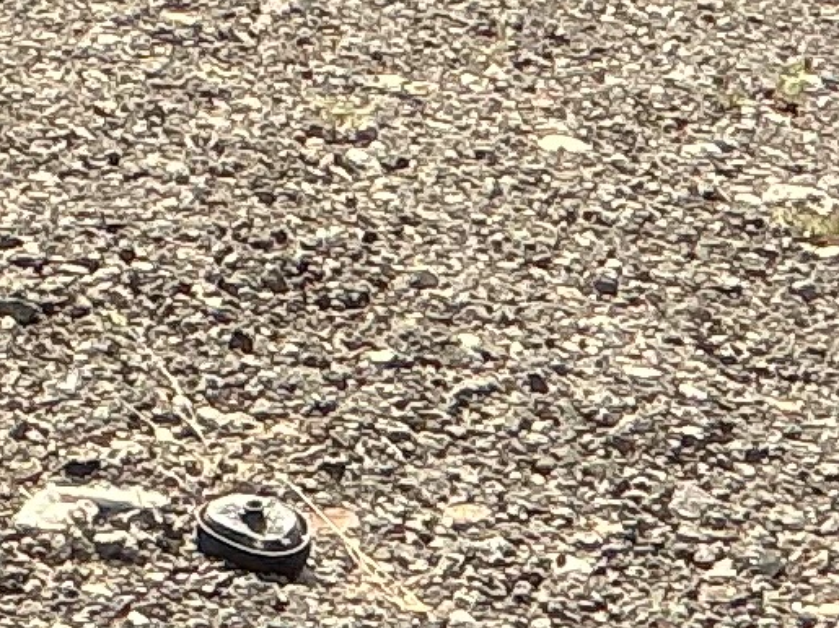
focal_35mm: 227
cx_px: -2362
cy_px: -797
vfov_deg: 6.3
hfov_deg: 7.0
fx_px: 5501
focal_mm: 3
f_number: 1.8
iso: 25
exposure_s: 1/1250
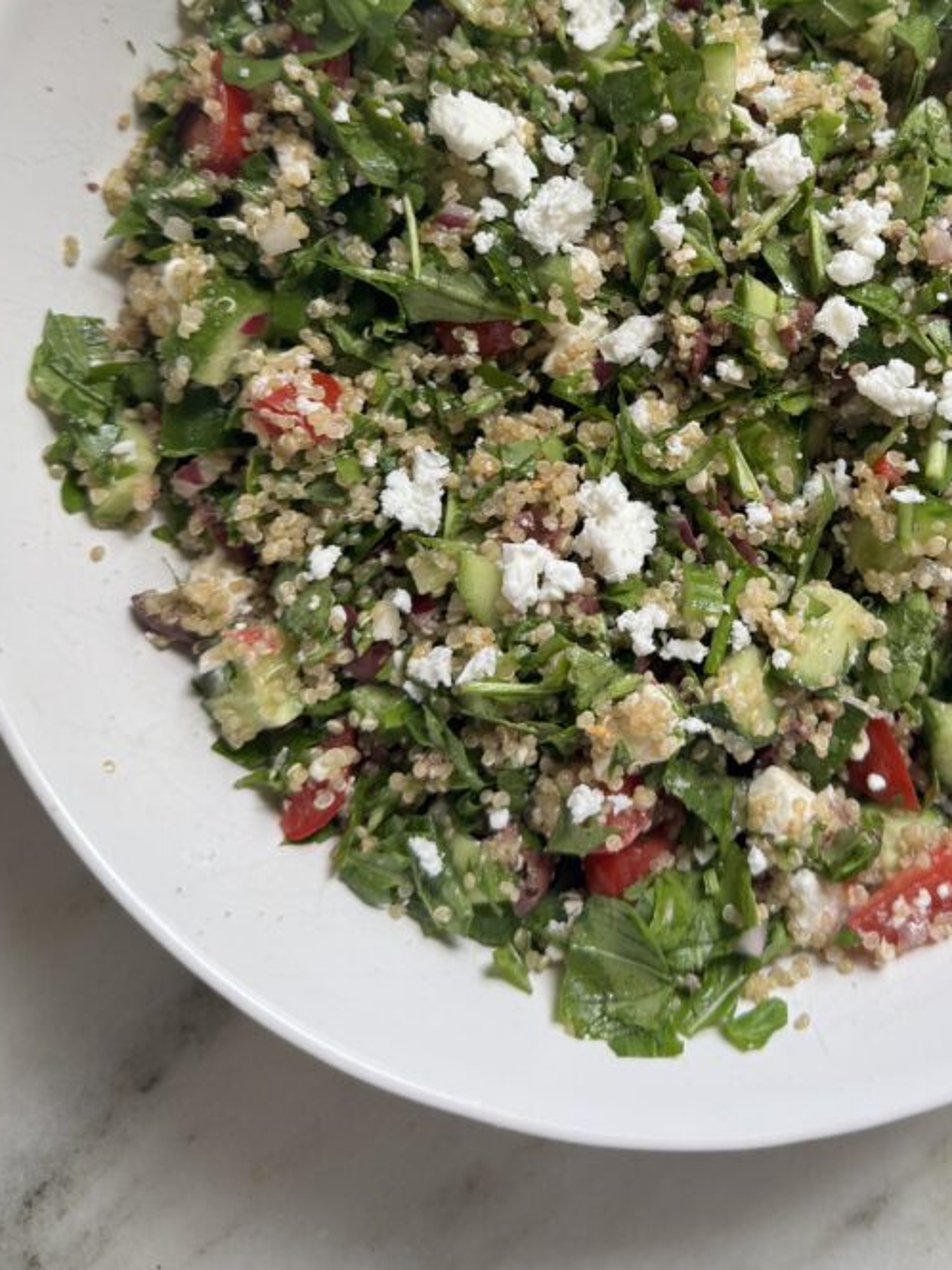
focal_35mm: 37
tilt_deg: -82.7
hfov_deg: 37.7
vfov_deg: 48.8
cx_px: 711
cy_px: 367
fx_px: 1357
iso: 50
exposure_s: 1/129
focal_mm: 6.76
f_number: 1.78
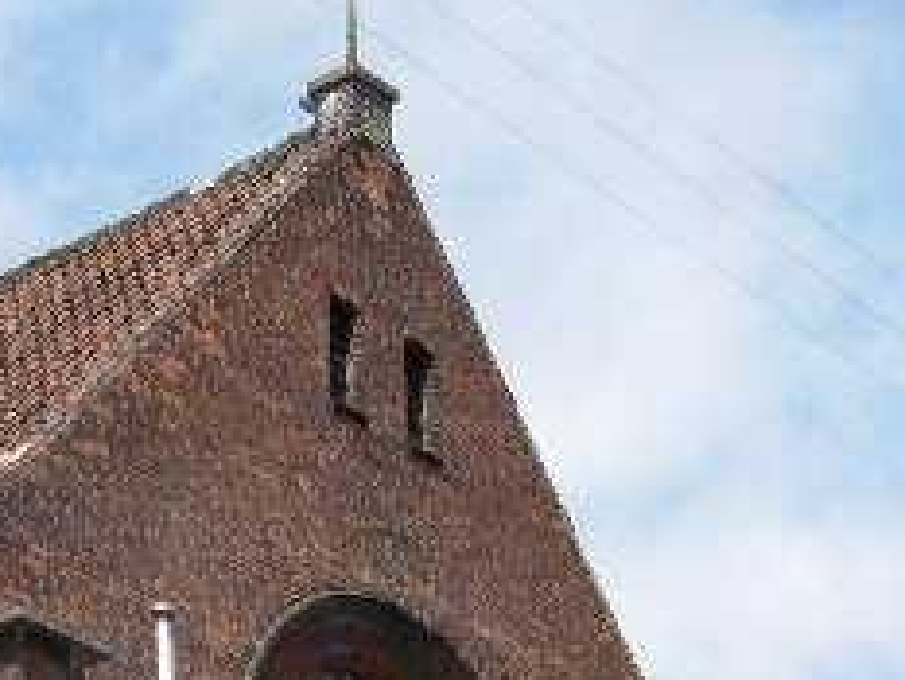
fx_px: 3636
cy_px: 1082
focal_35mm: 139
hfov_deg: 14.2
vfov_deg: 10.3
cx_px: 291
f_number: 6.1
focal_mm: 7.5
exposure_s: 1/287
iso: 50
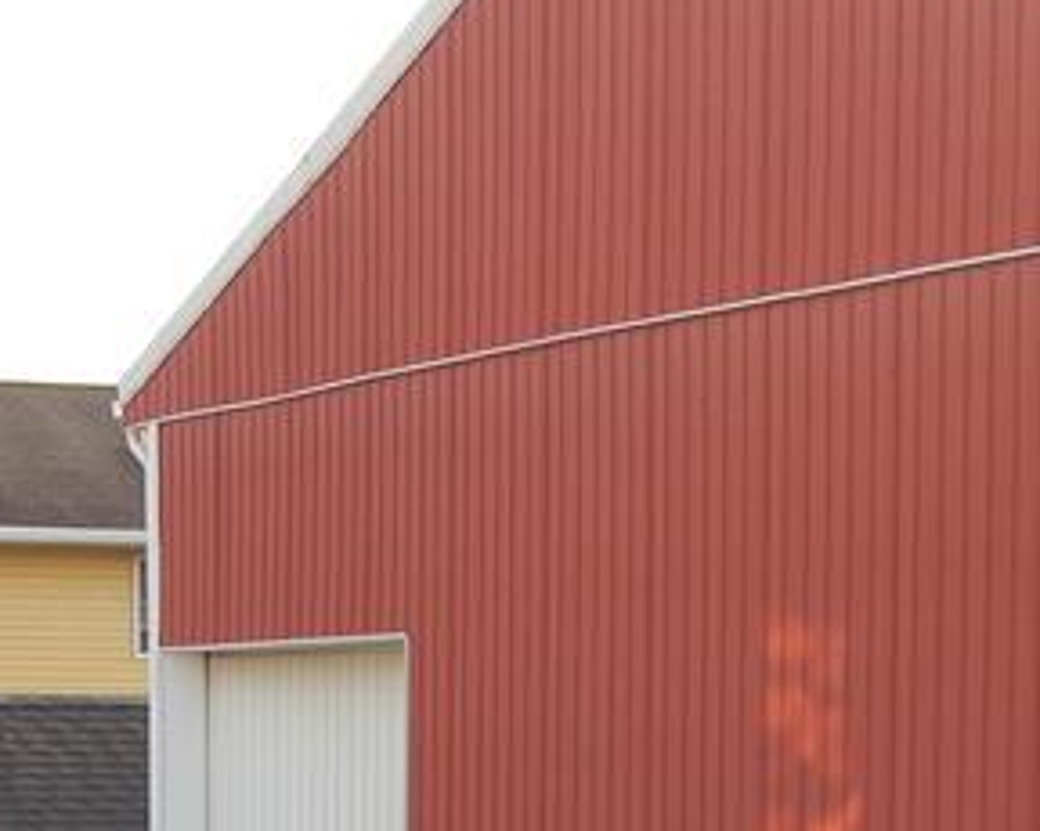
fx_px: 4060
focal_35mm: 132
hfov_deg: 14.6
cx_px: 462
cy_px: 1178
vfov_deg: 11.3
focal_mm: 6.8
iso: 125
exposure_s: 1/160
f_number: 3.4
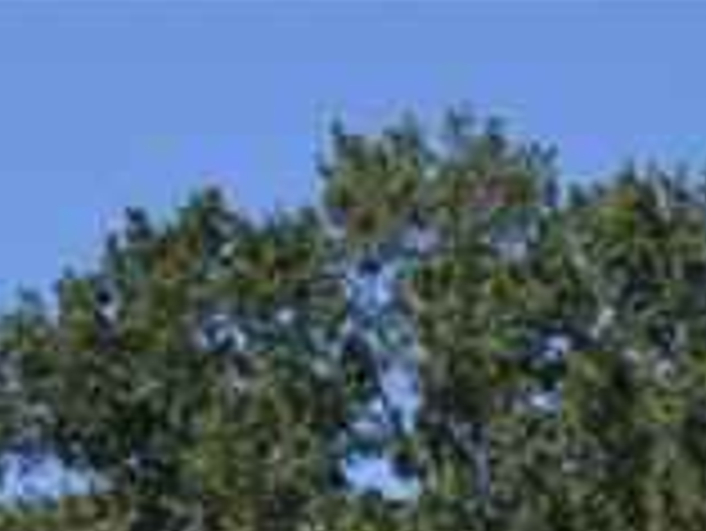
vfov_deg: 6.1
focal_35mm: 226
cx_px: 778
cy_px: 1526
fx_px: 4613
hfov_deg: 8.7
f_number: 7.1
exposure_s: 1/200
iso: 100
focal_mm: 24
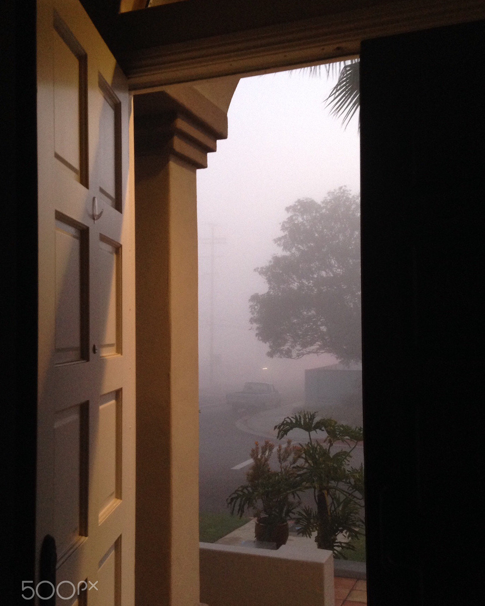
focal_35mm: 35
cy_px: 315
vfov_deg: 51.5
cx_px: 243
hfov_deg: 42.2
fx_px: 628
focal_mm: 4.12
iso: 200
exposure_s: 1/20
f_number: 2.4
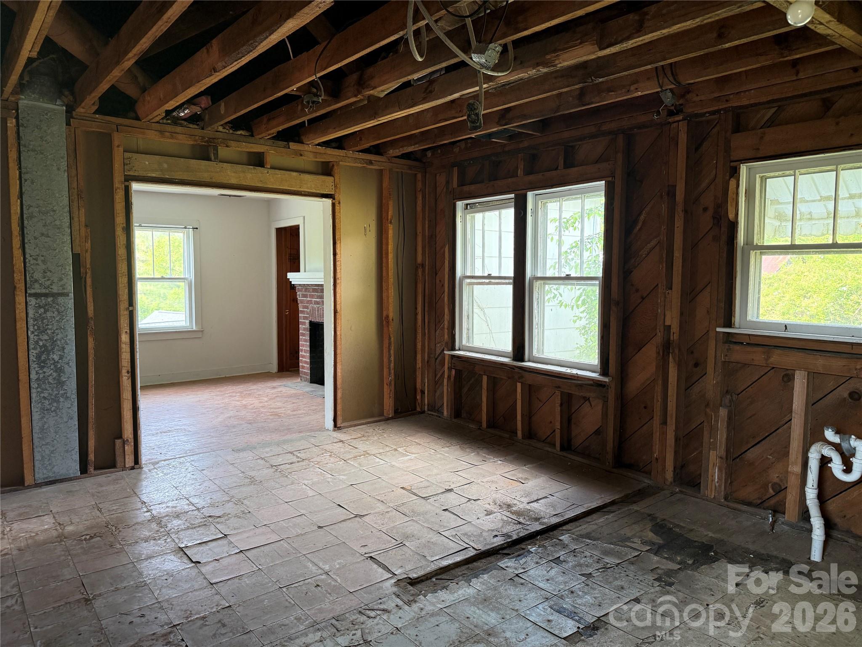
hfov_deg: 71.6
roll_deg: -0.9
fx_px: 598
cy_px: 324
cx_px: 431
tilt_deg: -4.6
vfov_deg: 56.8
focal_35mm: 24
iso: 200
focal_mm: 6.76
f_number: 1.78
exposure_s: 1/112
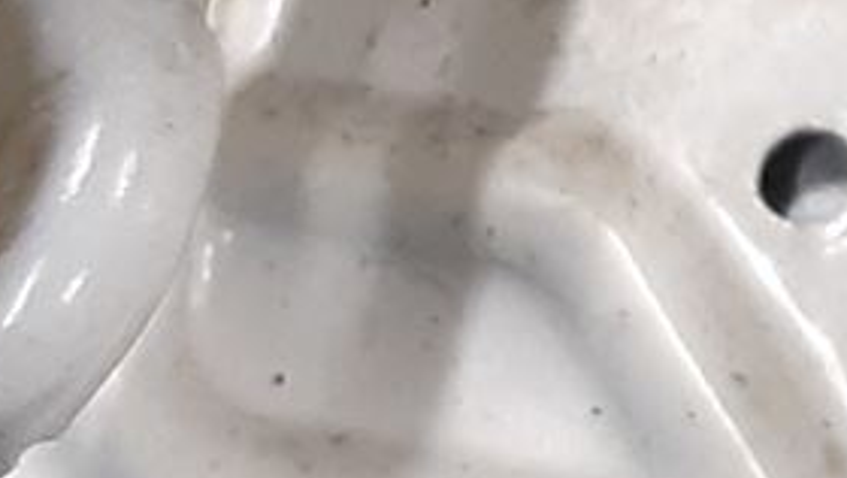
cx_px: 1794
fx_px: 4653
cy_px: -200
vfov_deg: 5.8
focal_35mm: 207
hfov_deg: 9.6
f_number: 1.7
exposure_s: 1/50
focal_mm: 3.93
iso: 100
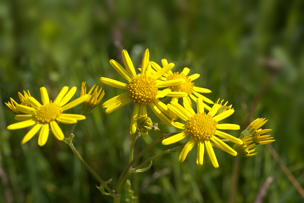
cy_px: 102
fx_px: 633
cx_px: 152
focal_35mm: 75
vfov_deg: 18.2
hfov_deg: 27.0
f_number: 10
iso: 80
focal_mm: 50
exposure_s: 1/160
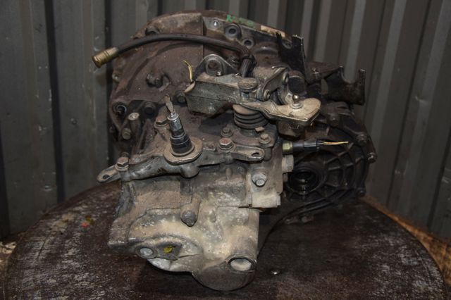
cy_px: 150
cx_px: 226
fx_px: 470
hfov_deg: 51.3
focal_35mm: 38
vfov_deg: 35.5
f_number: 5
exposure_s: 1/60
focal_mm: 25
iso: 800
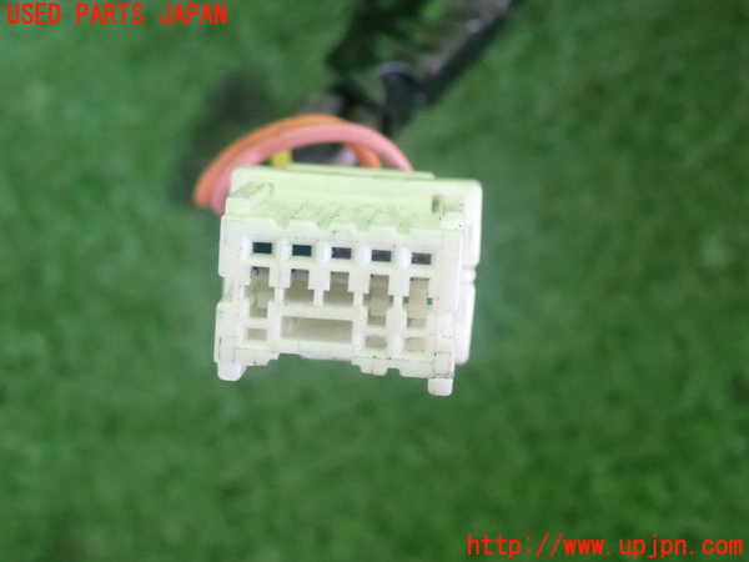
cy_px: 281
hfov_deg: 25.3
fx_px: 1666
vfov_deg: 19.1
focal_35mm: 77
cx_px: 374
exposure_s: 1/125
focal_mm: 13.65
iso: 1600
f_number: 4.1
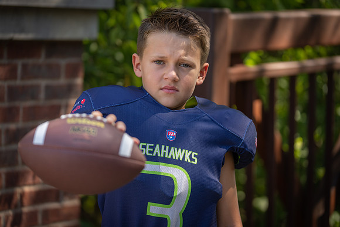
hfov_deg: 17.8
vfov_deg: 11.9
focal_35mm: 115
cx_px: 170
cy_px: 114
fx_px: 1086
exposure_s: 1/320
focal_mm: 115
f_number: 2.8
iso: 100
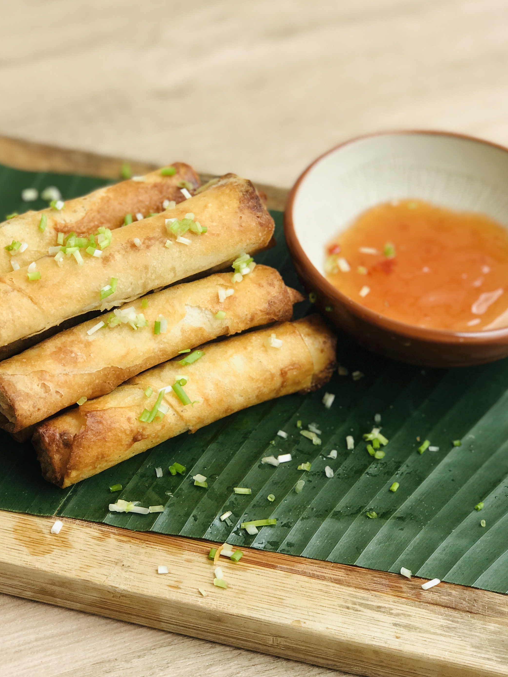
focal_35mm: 83
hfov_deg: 17.8
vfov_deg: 23.6
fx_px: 1624
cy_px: 333
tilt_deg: -46.1
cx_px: 209
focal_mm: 6.6
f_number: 2.8
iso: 20
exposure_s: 1/255
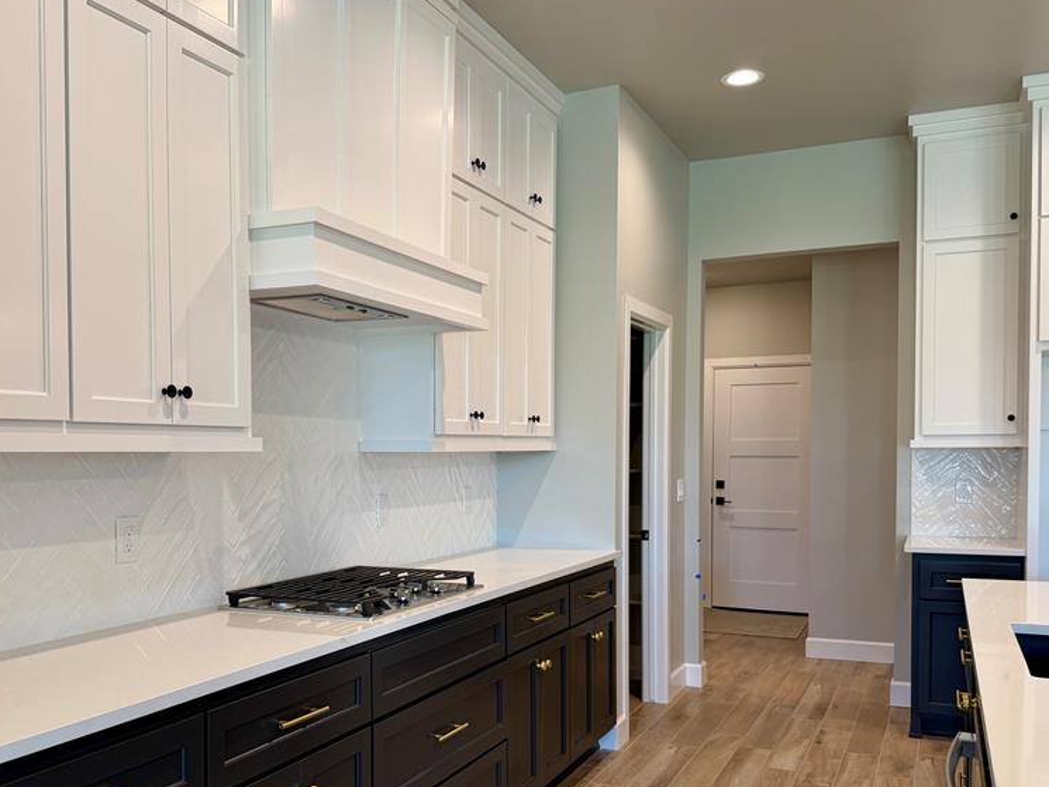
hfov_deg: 55.1
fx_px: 1000
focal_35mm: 33
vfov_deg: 42.7
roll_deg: +0.7
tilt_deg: -1.6
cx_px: 444
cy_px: 481
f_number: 1.78
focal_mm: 6.76
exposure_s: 1/120
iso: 125
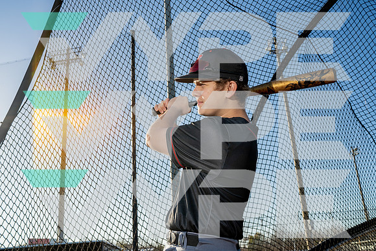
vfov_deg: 37.9
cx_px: 188
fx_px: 366
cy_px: 126
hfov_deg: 54.4
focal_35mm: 35
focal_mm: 35
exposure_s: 1/250
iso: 64
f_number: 7.1
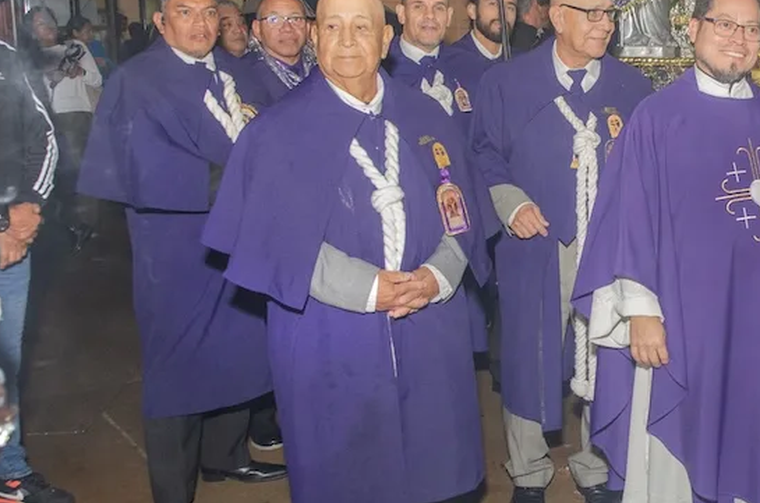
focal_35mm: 48
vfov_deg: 28.0
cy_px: 217
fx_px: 1010
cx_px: 674
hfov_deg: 38.6
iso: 1000
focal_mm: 17
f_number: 10
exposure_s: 1/640
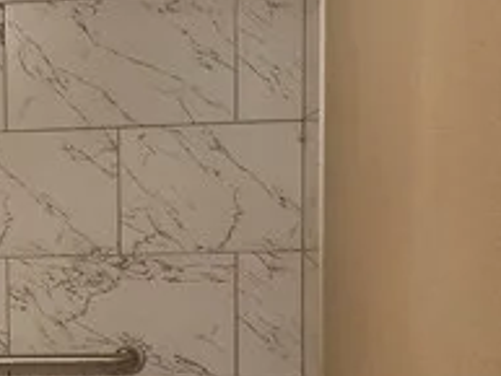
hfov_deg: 15.3
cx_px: -174
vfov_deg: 12.0
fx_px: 1767
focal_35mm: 122
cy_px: 373
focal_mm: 6.4
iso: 200
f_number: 1.8
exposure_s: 1/120
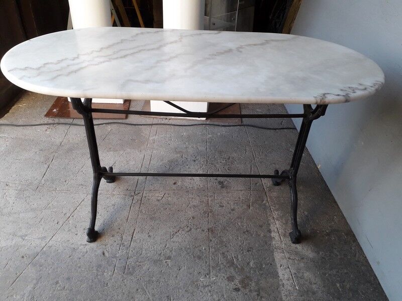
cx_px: 201
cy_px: 150
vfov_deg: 51.4
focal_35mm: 27
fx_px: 314
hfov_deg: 65.3
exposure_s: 1/100
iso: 80
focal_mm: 3.6
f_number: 1.9
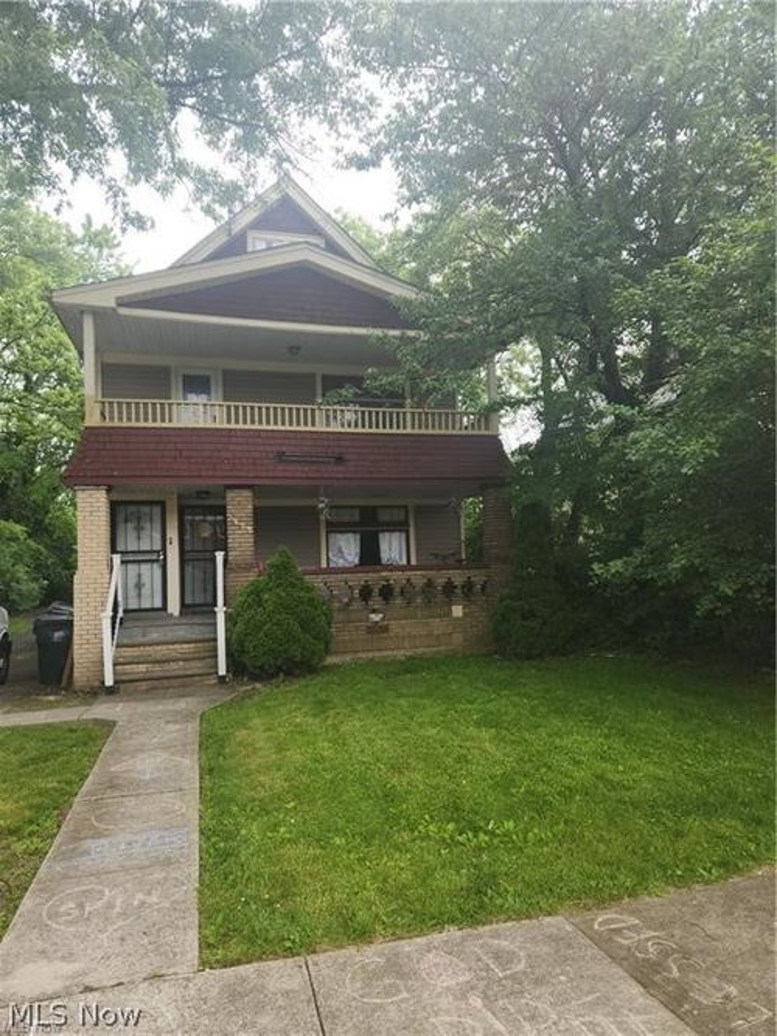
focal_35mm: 23
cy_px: 518
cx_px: 388
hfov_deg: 58.9
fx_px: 689
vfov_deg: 73.9
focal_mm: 5.4
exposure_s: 1/273
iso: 20
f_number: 1.8
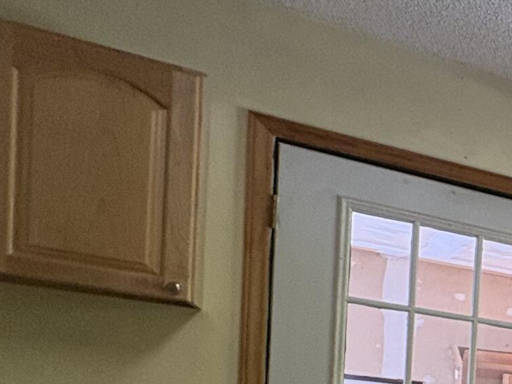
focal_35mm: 56
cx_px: 1011
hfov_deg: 19.6
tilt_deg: -4.1
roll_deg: -5.3
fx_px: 829
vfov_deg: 23.1
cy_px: 505
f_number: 2.2
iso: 320
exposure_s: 1/120
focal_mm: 2.22
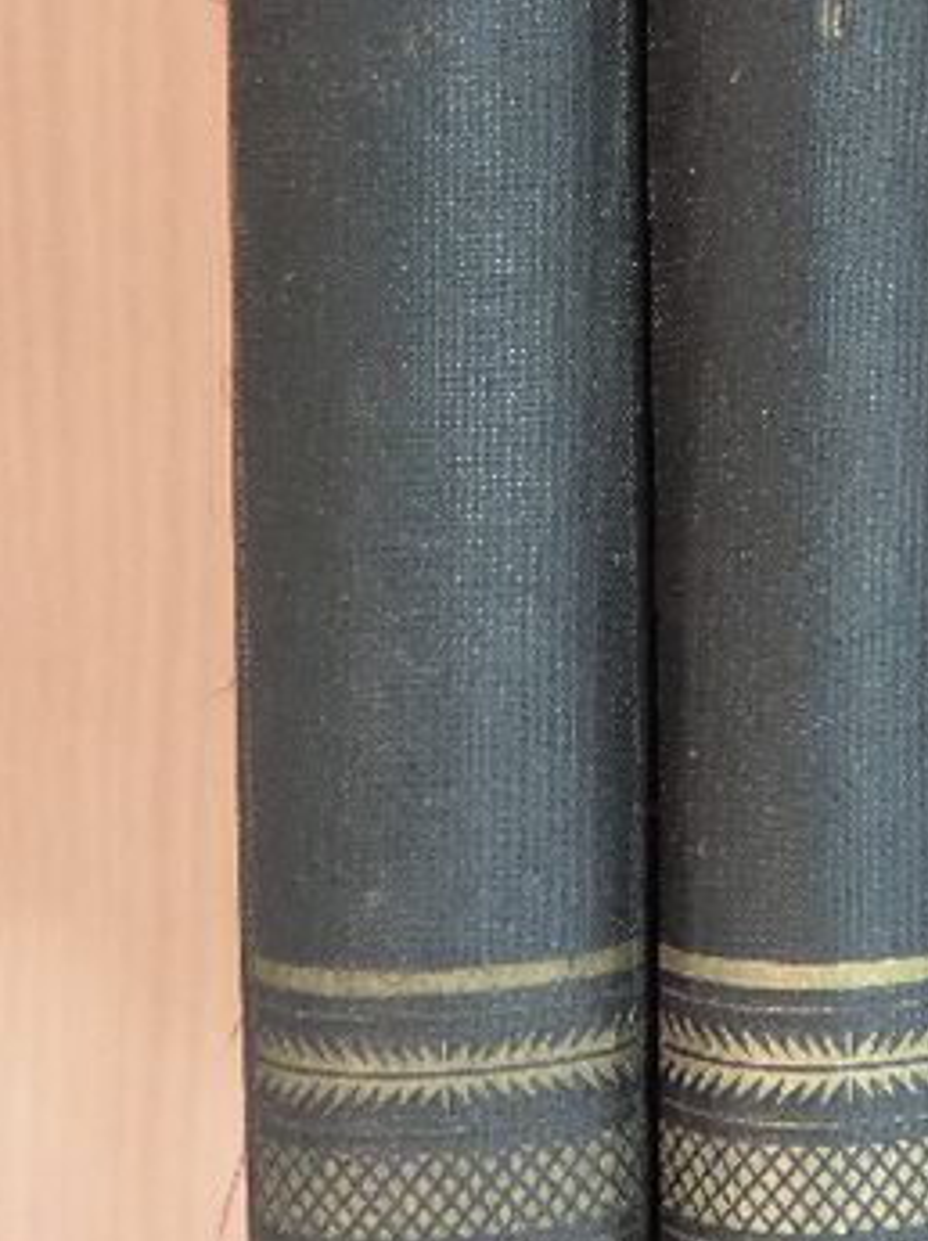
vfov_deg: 29.3
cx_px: 608
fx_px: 2328
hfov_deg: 22.5
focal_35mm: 65
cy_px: 284
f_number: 3.3
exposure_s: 1/13
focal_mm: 6.2
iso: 450
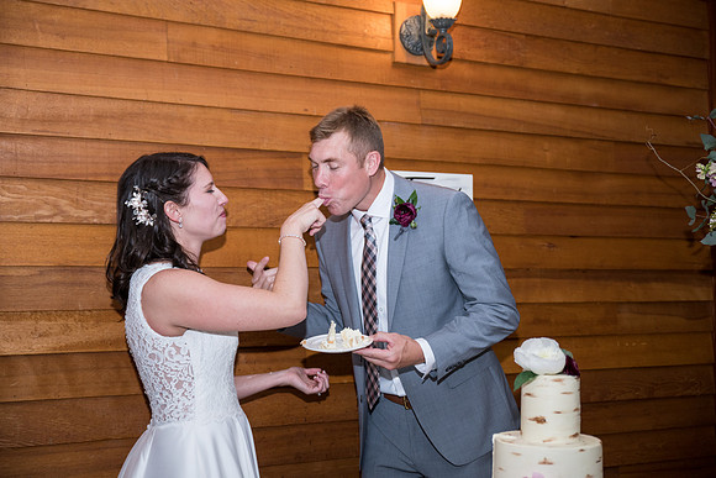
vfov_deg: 28.1
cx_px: 358
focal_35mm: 48
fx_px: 955
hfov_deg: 41.1
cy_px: 239
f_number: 3.5
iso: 500
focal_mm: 48
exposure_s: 1/320
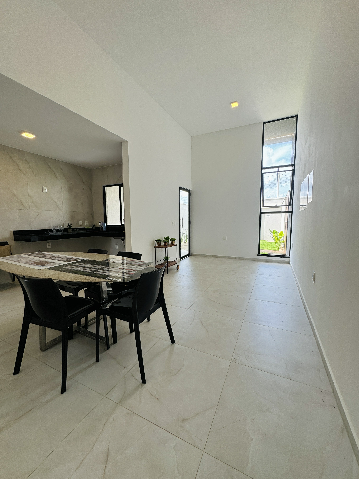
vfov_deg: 102.1
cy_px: 240
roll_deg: +0.7
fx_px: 194
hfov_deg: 85.7
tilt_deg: -5.6
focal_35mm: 14
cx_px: 180
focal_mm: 2.22
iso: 40
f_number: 2.2
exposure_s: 1/124
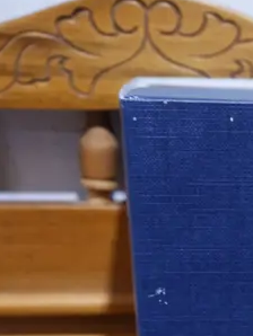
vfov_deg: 15.7
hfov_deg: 12.7
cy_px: 572
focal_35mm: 110
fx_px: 1070
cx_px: 397
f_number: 3.6
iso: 640
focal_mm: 16
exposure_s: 1/60
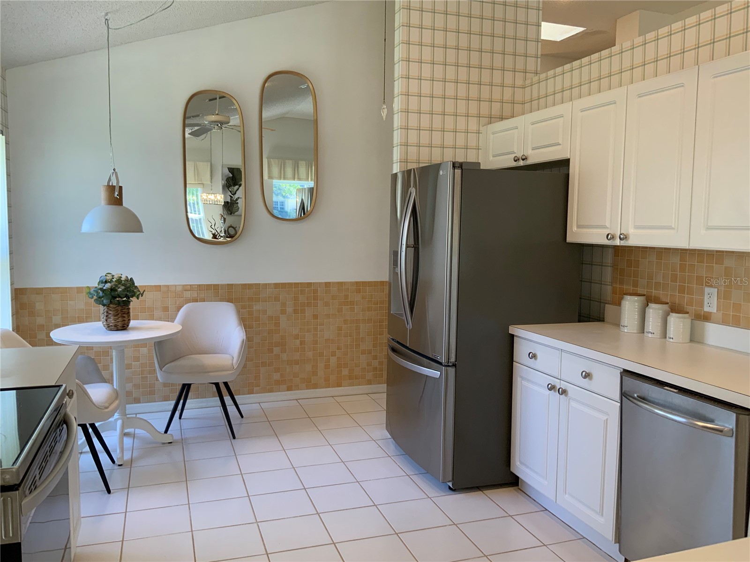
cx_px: 375
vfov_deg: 48.2
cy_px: 281
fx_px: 628
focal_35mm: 29
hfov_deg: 61.7
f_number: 1.8
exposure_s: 1/120
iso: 64
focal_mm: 3
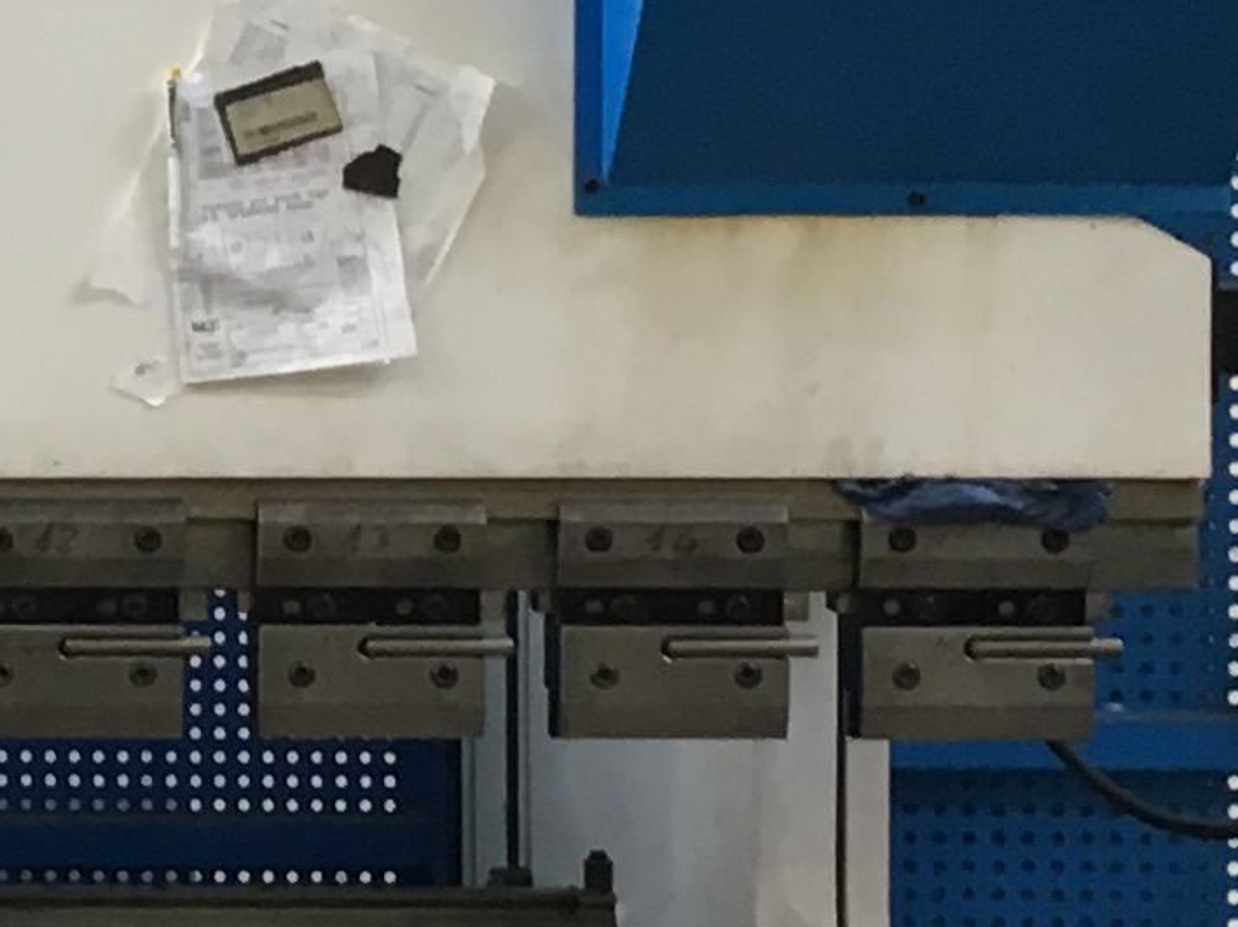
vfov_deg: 9.0
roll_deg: +0.3
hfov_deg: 11.1
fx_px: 5898
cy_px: 101
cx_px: -1049
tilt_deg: -1.0
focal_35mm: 165
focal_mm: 4.15
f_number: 2.2
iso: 80
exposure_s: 1/33
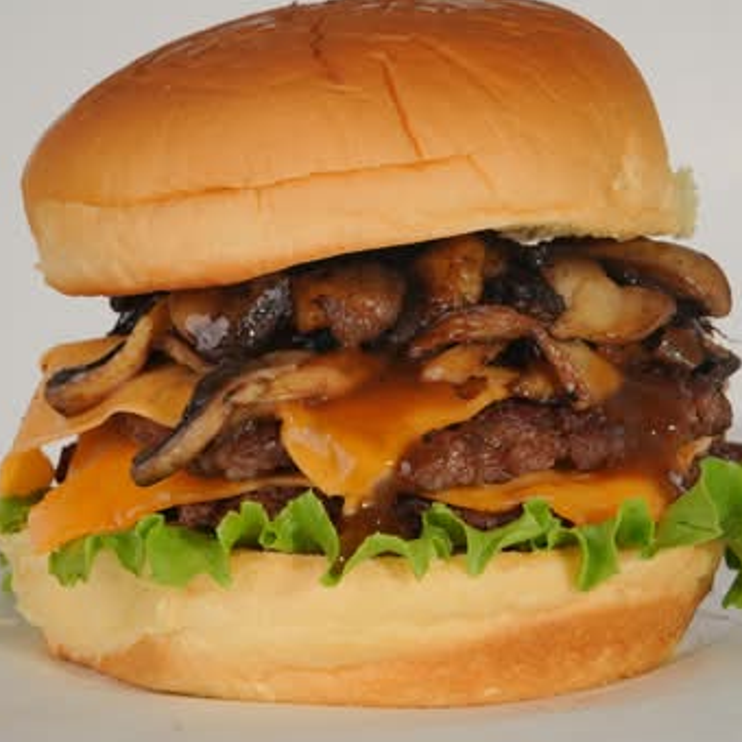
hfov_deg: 10.1
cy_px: 321
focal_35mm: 173
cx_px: 402
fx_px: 4195
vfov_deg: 10.1
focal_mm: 105
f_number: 13
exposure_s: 1/125
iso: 200
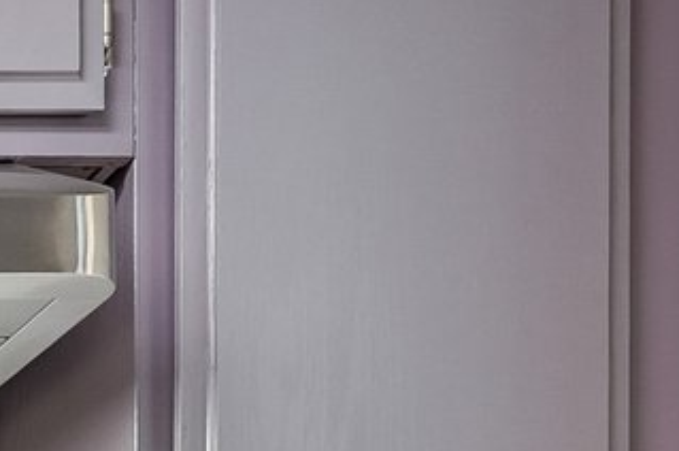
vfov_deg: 13.3
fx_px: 1696
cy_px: 871
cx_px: -664
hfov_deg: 17.0
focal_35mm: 90
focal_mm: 14
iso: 640
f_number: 8
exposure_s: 1/13
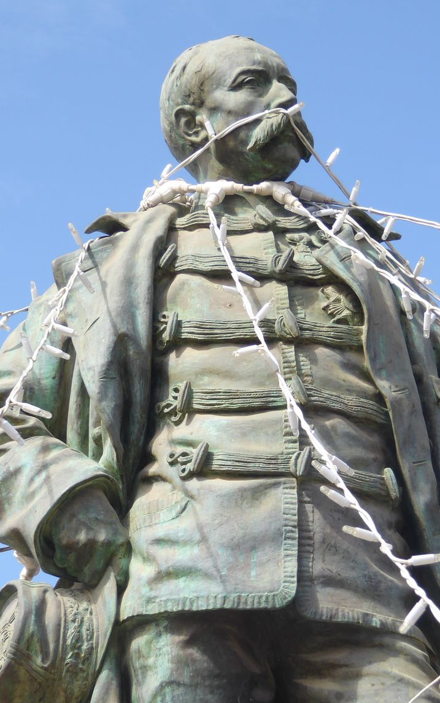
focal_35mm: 173
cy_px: 473
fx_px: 3319
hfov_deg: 7.6
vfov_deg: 12.1
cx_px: 271
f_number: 5.1
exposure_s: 1/200
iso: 80
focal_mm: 19
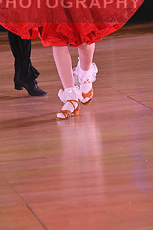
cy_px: -4
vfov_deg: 8.3
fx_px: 1566
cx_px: 42
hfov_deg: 5.6
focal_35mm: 246
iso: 3200
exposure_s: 1/320
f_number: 6.3
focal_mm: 120
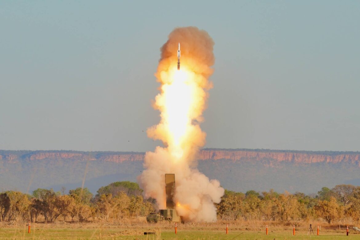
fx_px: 1999
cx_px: 180
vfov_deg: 6.9
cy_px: 120
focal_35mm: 200
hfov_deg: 10.3
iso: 100
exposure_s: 1/400
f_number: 6.3
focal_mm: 200
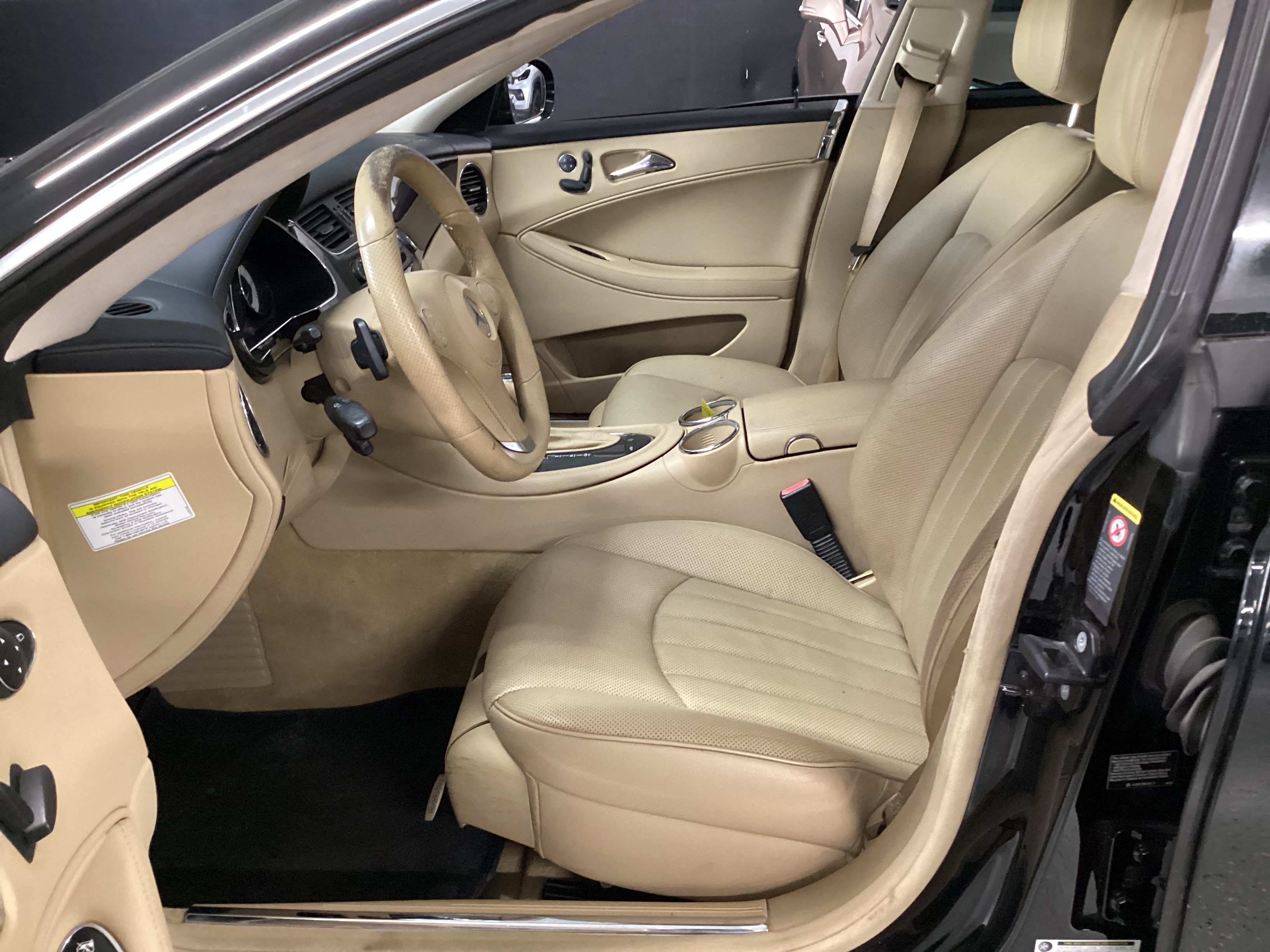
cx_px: 635
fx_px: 1137
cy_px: 476
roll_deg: -1.1
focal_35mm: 31
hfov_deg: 58.4
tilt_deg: -24.4
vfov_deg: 45.4
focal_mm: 3.3
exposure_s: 1/25
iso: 400
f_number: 2.4
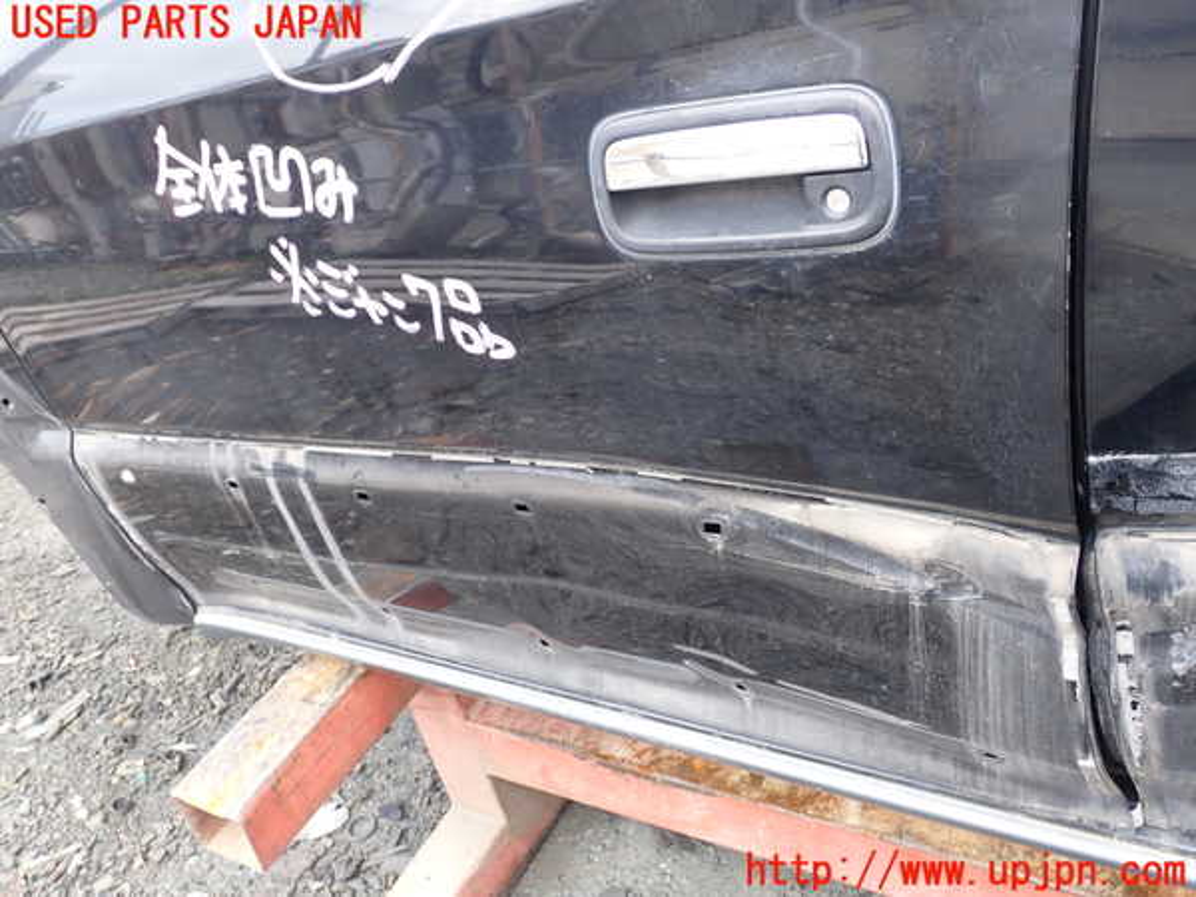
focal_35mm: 30
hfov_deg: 60.0
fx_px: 1037
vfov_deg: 46.8
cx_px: 598
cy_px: 448
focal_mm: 5.4
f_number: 3.2
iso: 100
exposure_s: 1/80
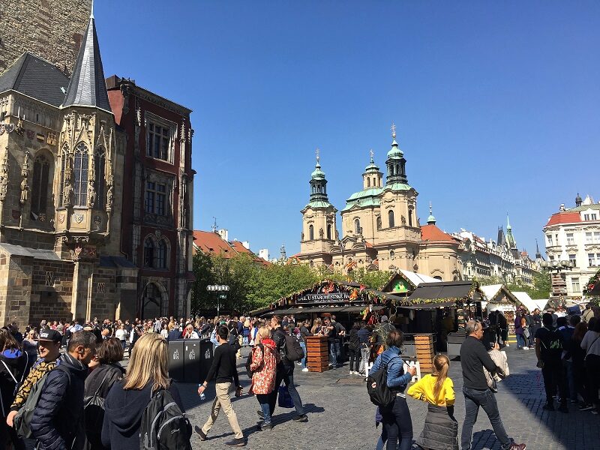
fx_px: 503
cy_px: 225
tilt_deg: +10.0
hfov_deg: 61.7
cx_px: 300
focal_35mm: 29
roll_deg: +0.6
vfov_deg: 48.2
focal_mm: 4.15
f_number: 2.2
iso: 25
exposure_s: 1/1221
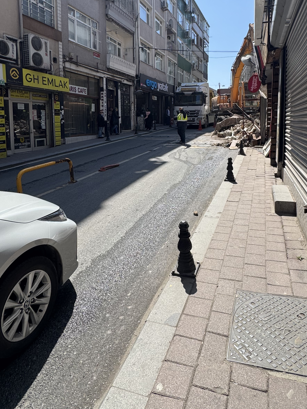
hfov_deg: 56.7
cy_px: 143
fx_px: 284
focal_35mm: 24
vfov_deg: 69.9
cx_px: 171
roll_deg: +1.1
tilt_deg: -2.9
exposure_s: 1/1789
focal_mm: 2.22
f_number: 2.2
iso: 50
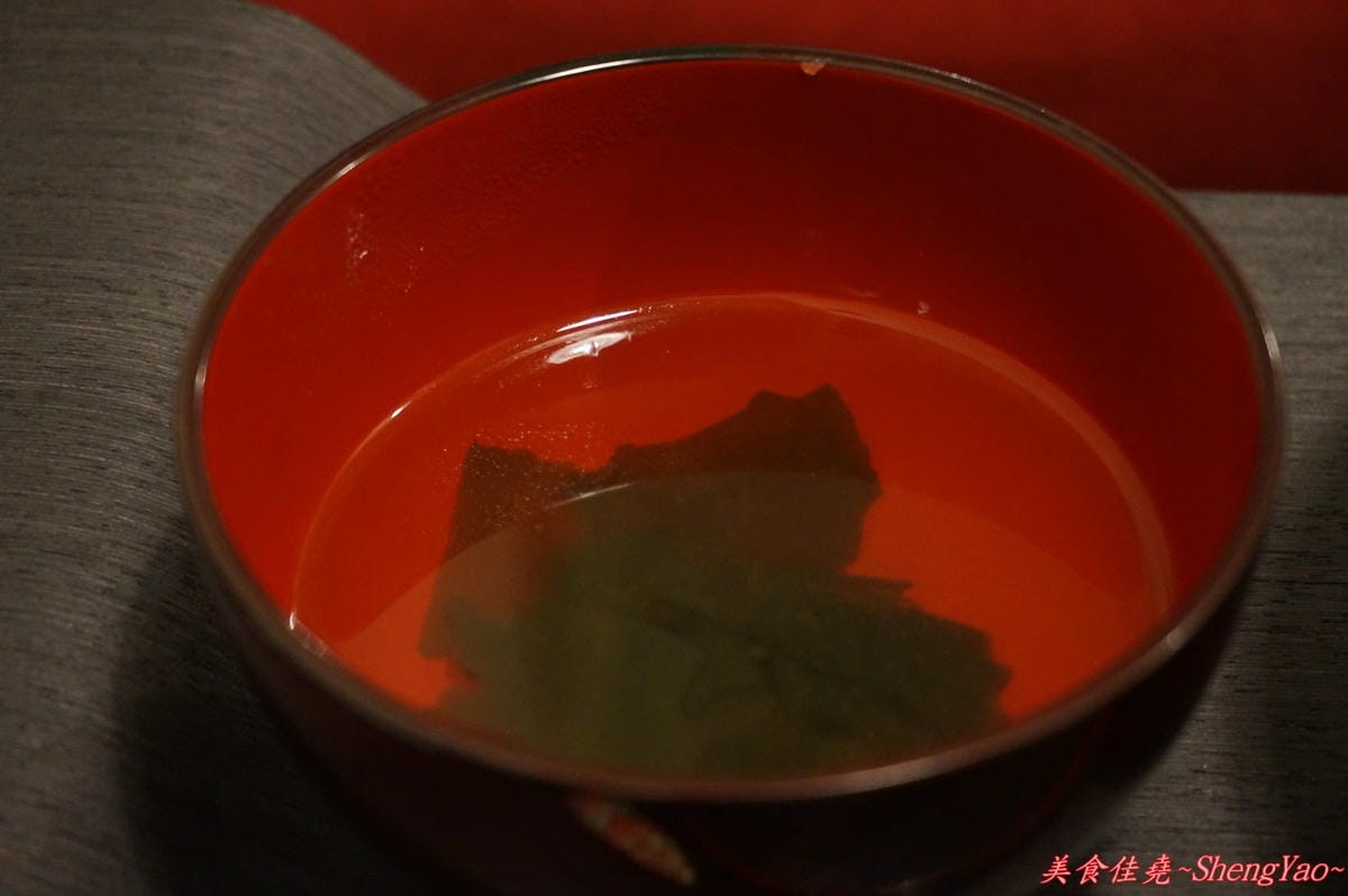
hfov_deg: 27.0
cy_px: 448
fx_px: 2806
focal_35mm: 75
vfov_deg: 18.2
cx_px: 674
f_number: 5.6
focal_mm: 50
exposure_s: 1/8
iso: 3200
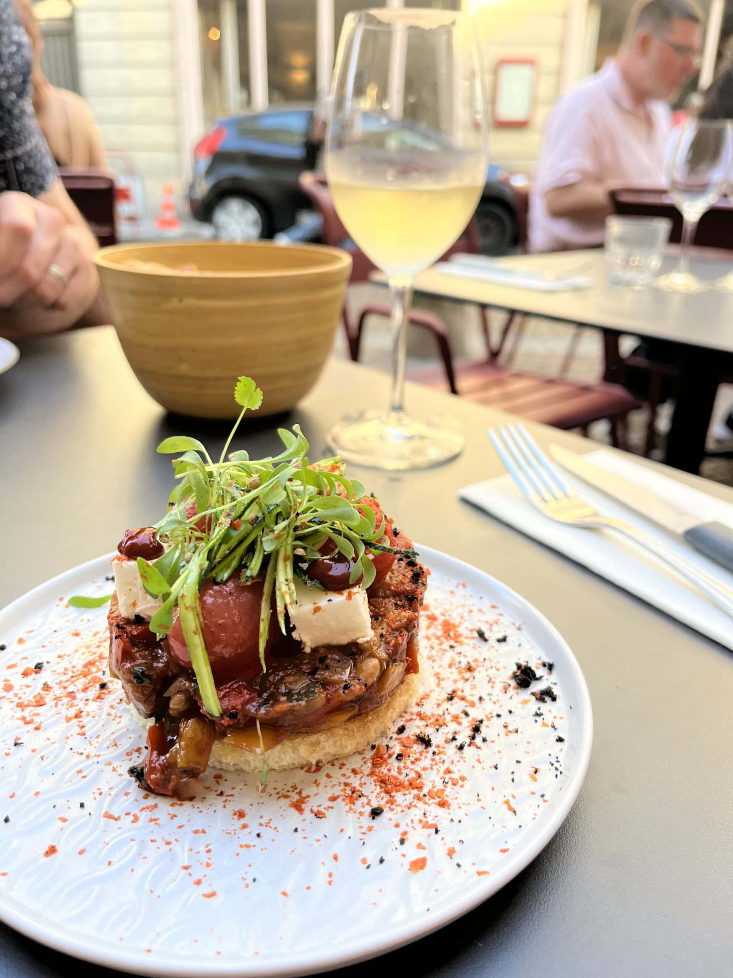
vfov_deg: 67.3
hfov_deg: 53.1
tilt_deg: -23.9
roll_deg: -0.6
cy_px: 489
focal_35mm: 26
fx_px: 734
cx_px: 366
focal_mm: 5.1
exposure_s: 1/158
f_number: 1.6
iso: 40
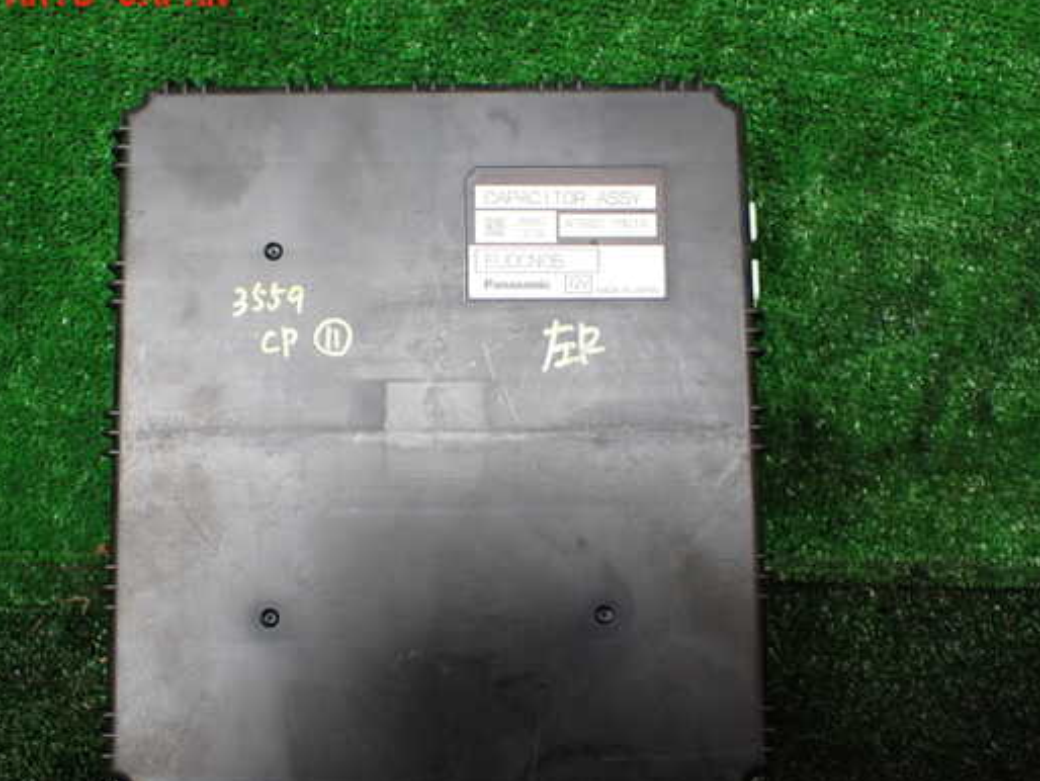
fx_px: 1052
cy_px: 423
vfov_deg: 40.7
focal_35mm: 35
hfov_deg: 52.5
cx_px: 467
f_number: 2.3
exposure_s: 1/125
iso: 160
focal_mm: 5.4
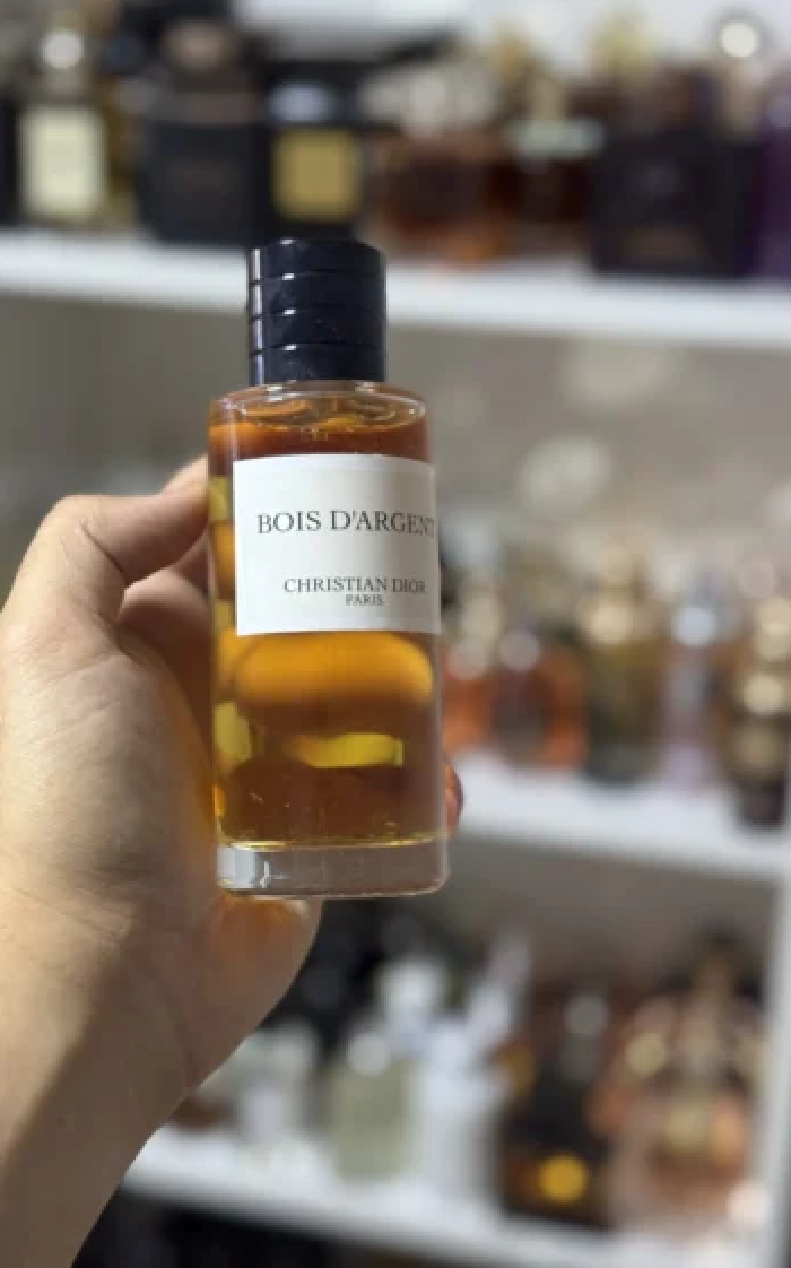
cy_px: 641
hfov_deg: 24.8
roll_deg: -1.8
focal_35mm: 52
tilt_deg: -20.7
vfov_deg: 38.9
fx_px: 1796
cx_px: 325
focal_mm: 6.76
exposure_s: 1/50
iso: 160
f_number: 1.78
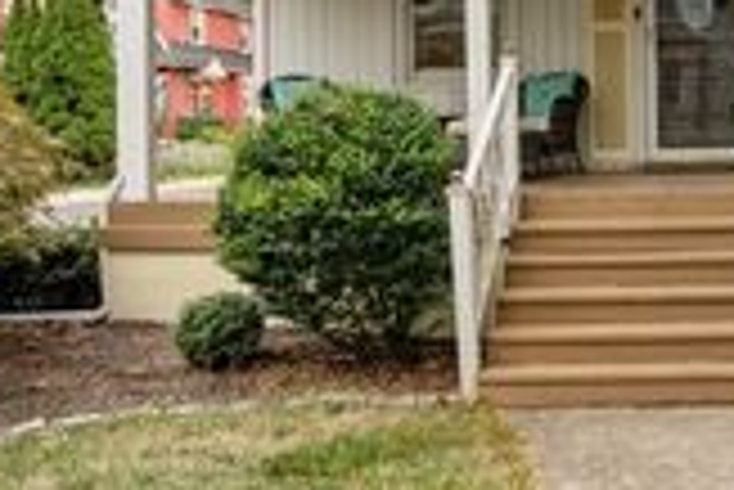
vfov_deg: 27.0
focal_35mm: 49
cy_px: 97
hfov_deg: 37.0
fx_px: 1000
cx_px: 698
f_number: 8
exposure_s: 1/15
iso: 250
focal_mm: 16
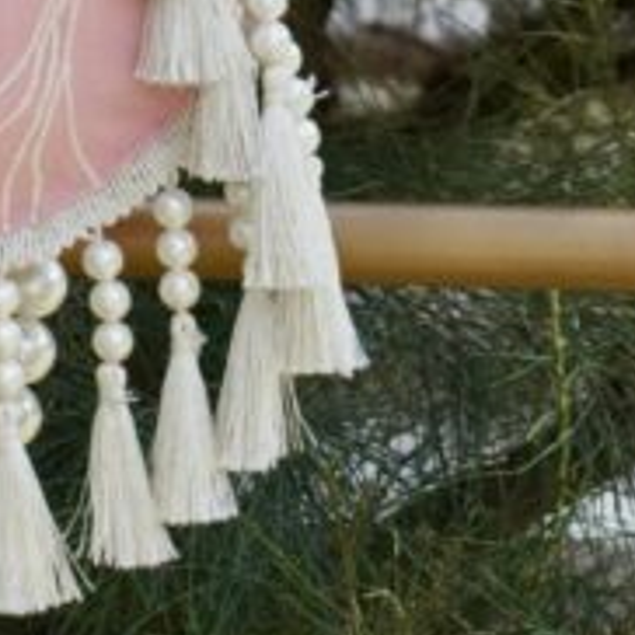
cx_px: -167
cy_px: -314
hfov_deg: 6.6
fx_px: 5458
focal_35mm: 263
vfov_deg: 6.6
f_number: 6.3
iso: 800
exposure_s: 1/1000
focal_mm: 50
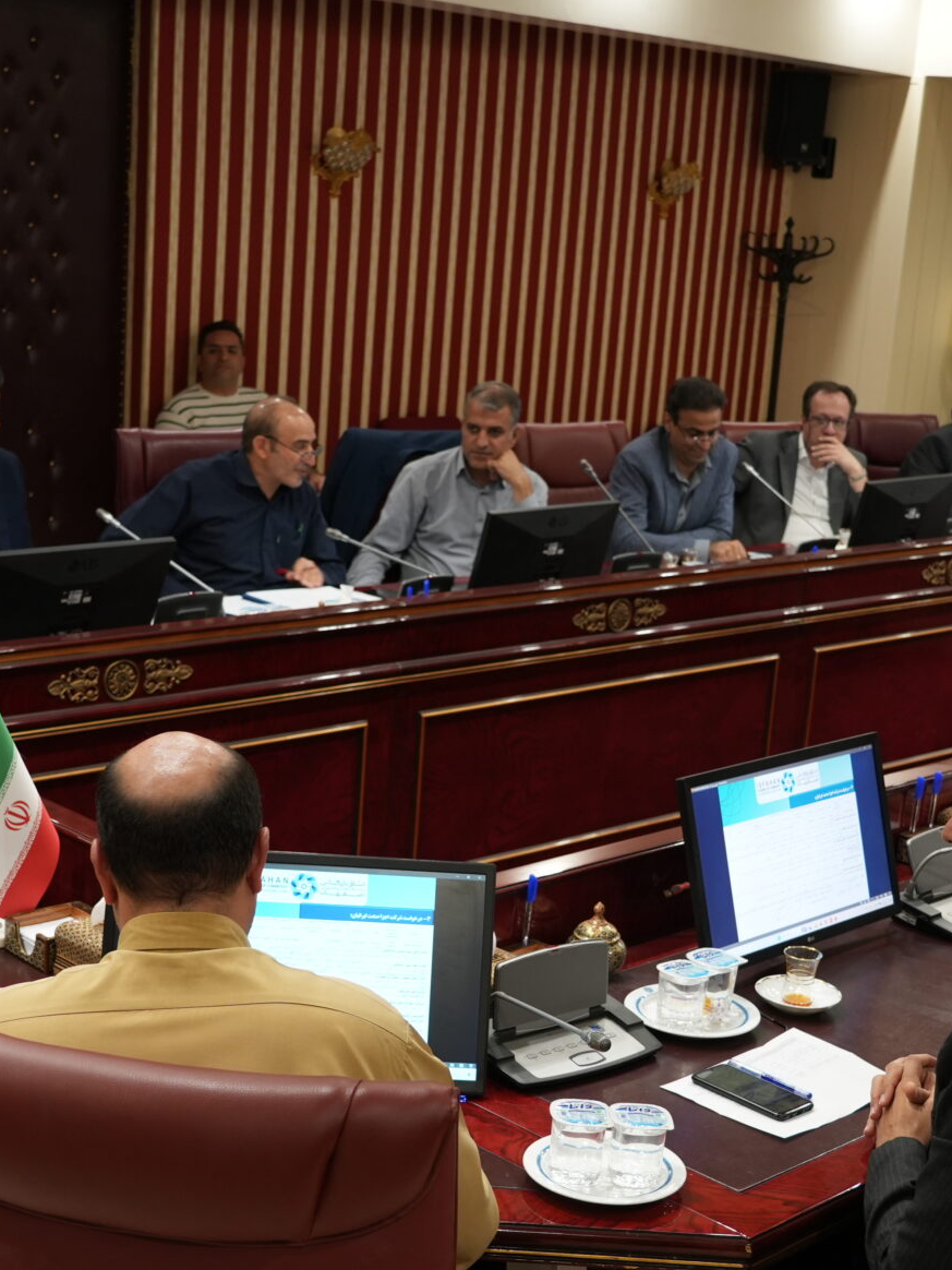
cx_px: 535
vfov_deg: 34.8
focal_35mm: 55
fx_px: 2017
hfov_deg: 26.5
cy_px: 761
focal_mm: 26
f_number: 4
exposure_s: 1/30
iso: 800
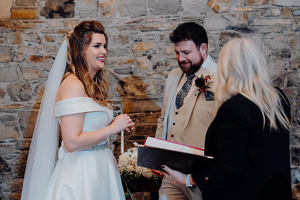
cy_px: 100
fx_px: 467
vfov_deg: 24.2
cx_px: 150
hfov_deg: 35.6
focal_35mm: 56
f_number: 3.5
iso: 2500
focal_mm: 56
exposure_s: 1/200
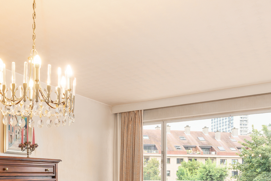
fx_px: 301
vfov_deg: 31.2
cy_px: 176
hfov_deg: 48.1
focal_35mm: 40
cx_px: 104
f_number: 11
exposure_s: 1
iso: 250
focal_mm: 16
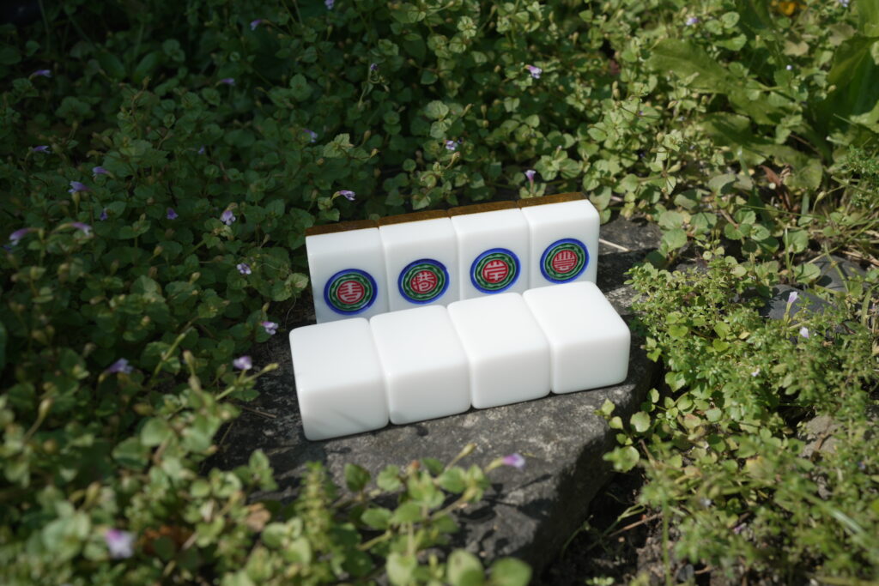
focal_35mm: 35
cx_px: 440
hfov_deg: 54.4
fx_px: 855
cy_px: 293
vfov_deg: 37.9
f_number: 8
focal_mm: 35
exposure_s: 1/320
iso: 125
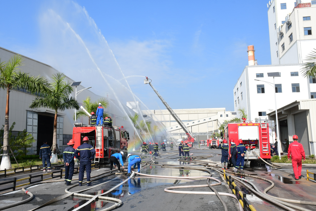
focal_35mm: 34
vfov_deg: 38.4
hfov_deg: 55.1
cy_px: 106
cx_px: 158
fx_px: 303
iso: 160
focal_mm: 23
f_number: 14
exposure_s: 1/200
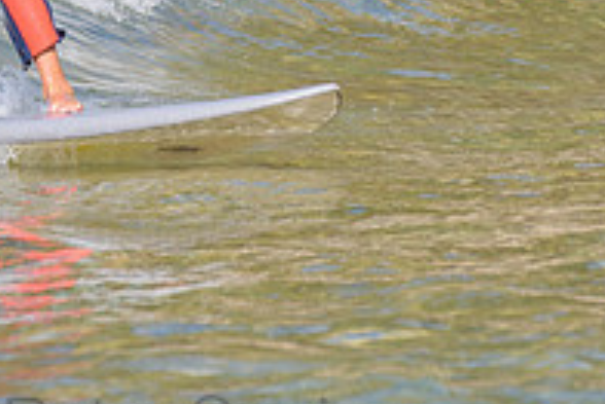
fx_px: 30473
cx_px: -6
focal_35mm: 1812
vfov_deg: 0.8
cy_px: -223
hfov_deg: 1.1
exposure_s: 1/2000
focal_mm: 500
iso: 200
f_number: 5.6
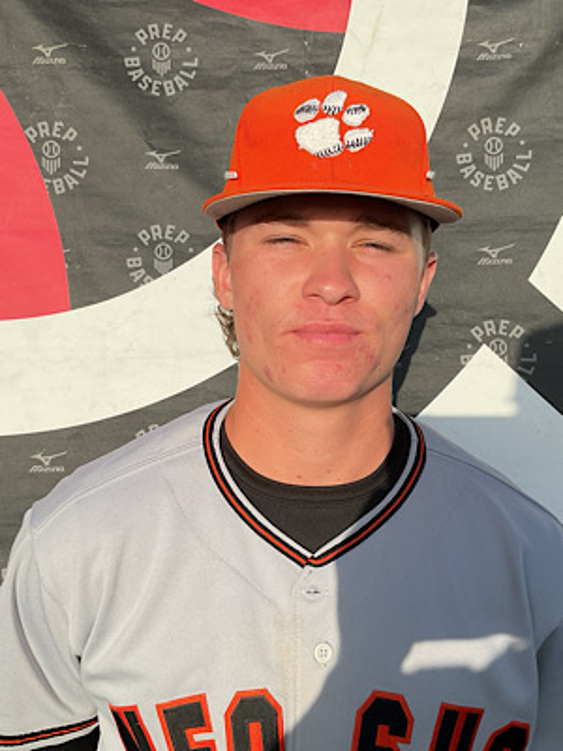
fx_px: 629
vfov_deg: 61.7
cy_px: 376
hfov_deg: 48.2
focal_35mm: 29
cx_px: 282
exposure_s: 1/1984
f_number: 1.8
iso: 16
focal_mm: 3
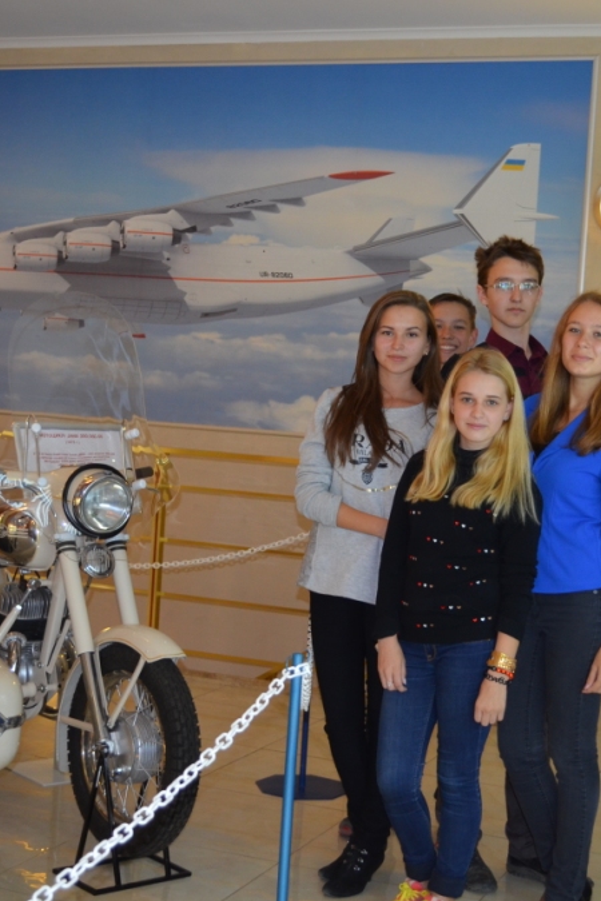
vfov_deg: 33.9
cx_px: 363
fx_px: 1477
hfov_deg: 23.0
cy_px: 450
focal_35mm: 59
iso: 640
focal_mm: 26
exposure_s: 1/60
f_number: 4.2
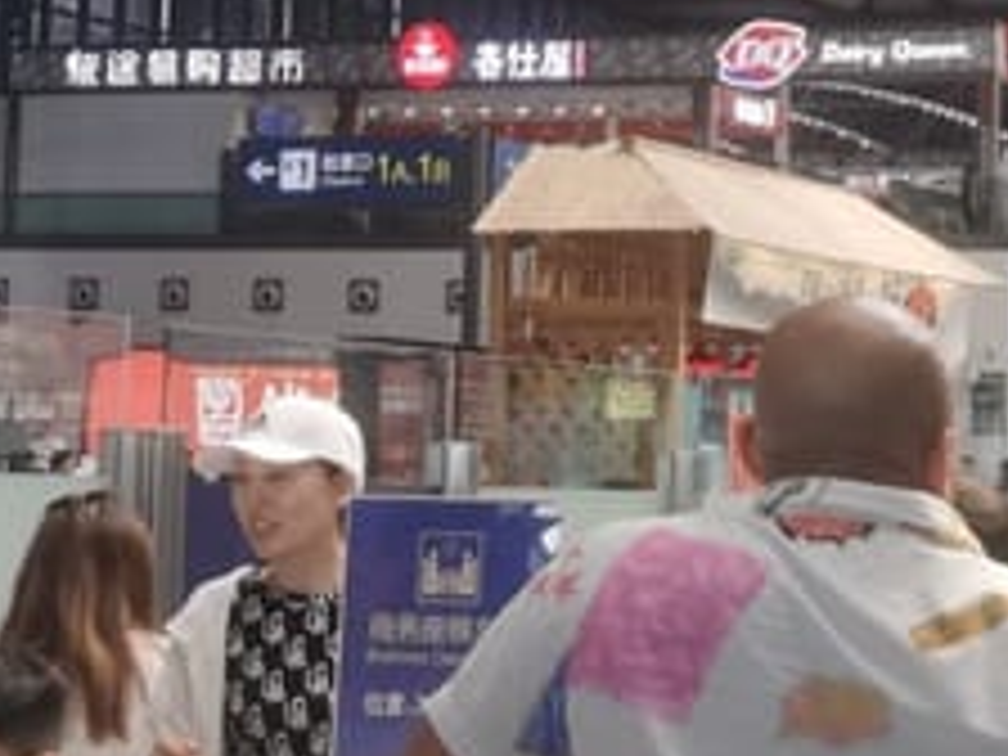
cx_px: 675
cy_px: 148
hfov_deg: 15.1
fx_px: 3786
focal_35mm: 130
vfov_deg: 11.4
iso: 50
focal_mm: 5.56
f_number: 1.6
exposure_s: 1/162
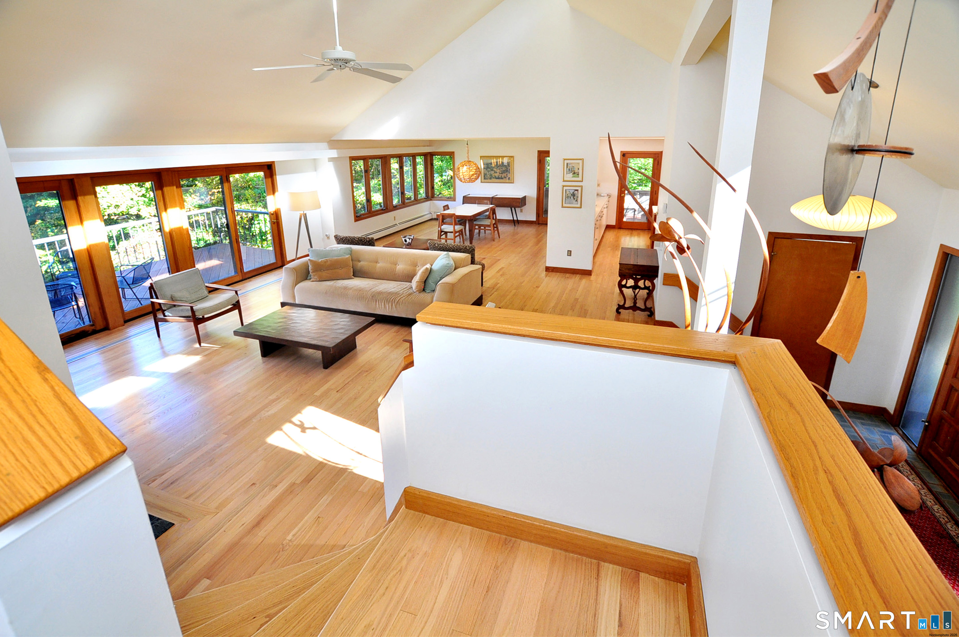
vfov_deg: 77.2
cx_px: 480
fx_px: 399
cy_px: 318
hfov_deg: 100.5
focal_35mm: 15
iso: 400
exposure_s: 1/80
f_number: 5
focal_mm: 10
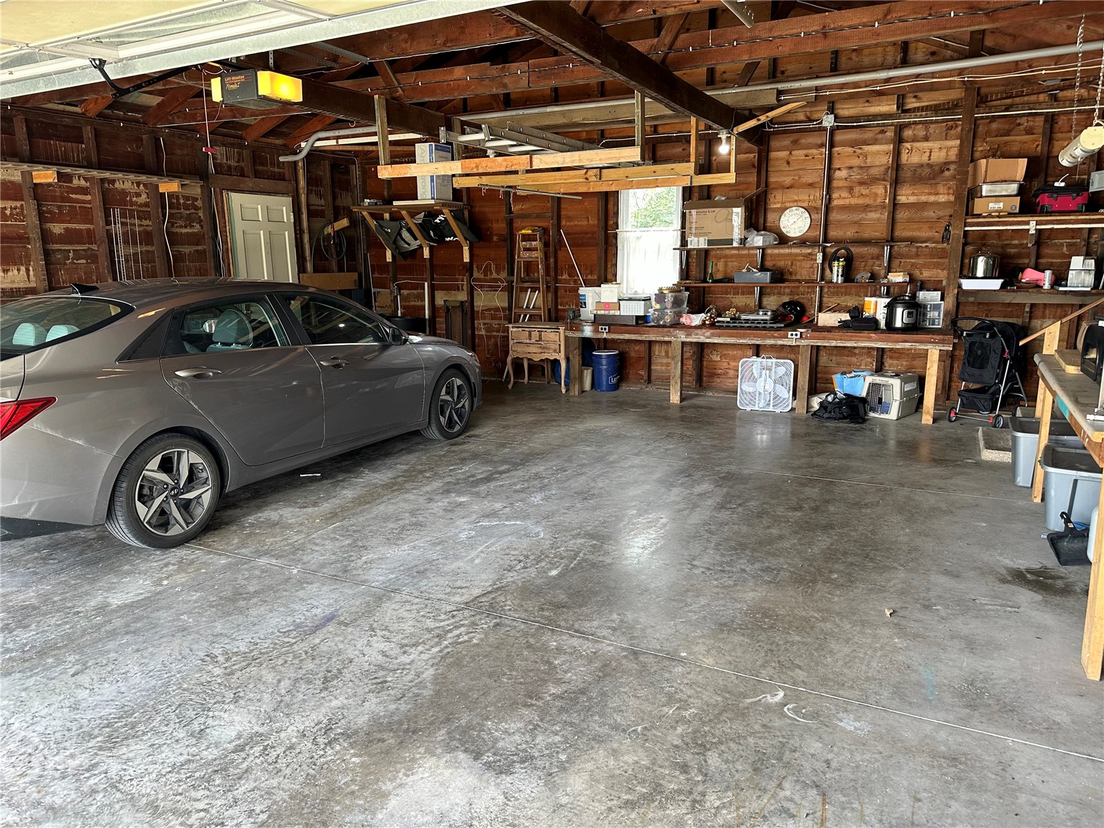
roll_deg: +1.7
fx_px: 765
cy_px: 414
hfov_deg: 71.6
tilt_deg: -11.9
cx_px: 552
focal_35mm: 24
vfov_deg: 56.8
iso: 125
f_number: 1.78
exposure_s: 1/121
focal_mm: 6.86
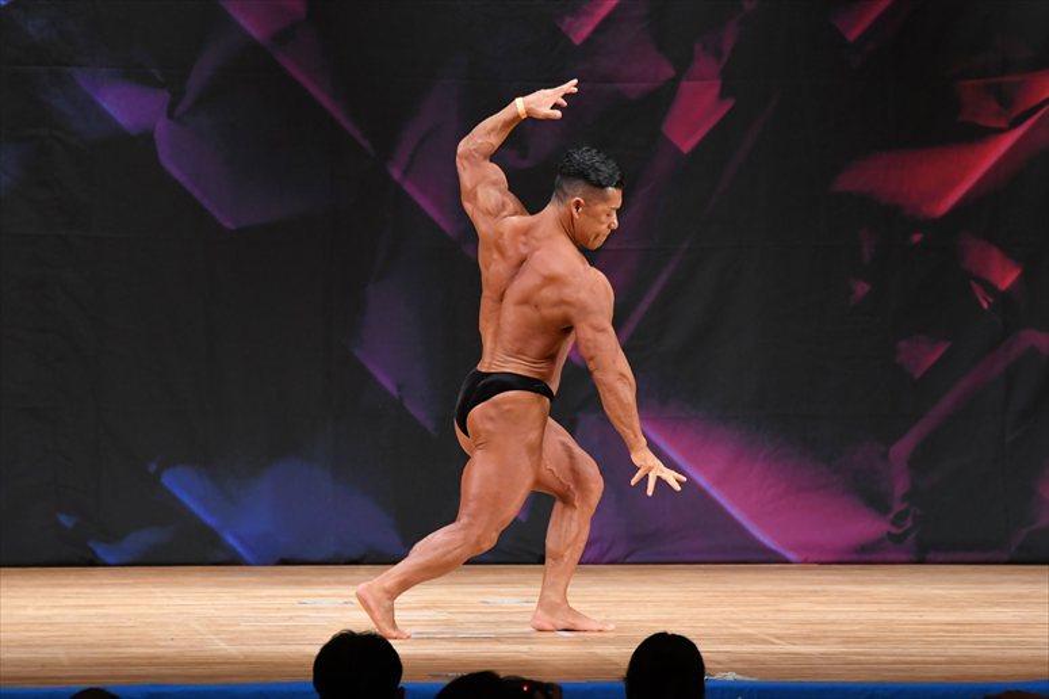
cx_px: 524
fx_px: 7427
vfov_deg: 5.4
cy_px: 350
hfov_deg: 8.1
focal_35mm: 255
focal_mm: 170
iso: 3200
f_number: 5.6
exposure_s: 1/400
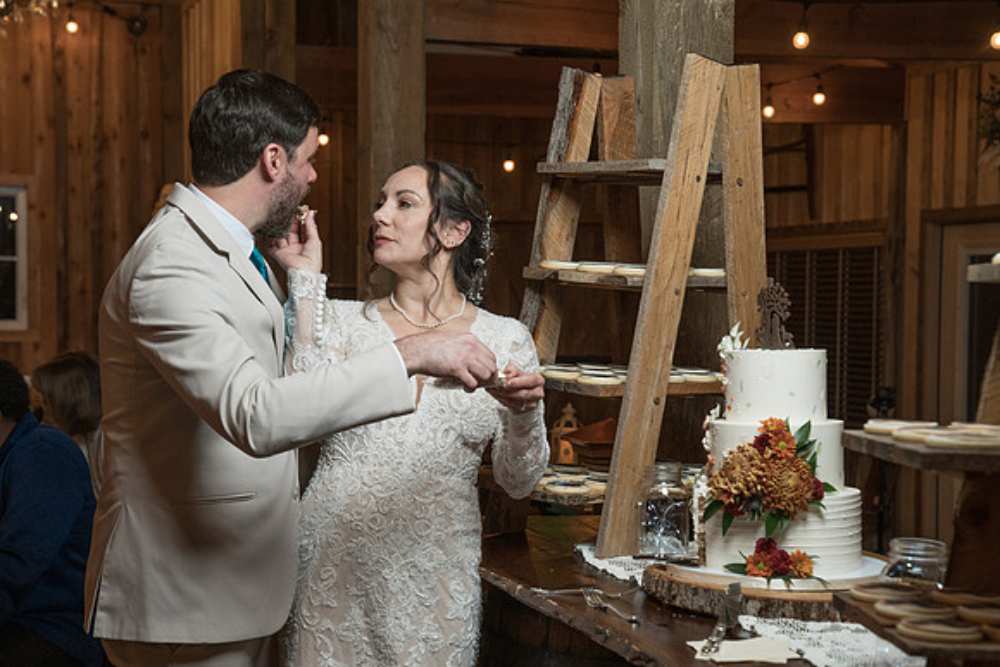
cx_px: 471
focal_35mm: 64
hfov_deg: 31.6
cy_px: 351
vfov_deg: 21.4
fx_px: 1767
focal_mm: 60
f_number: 5
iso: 2000
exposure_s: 1/200
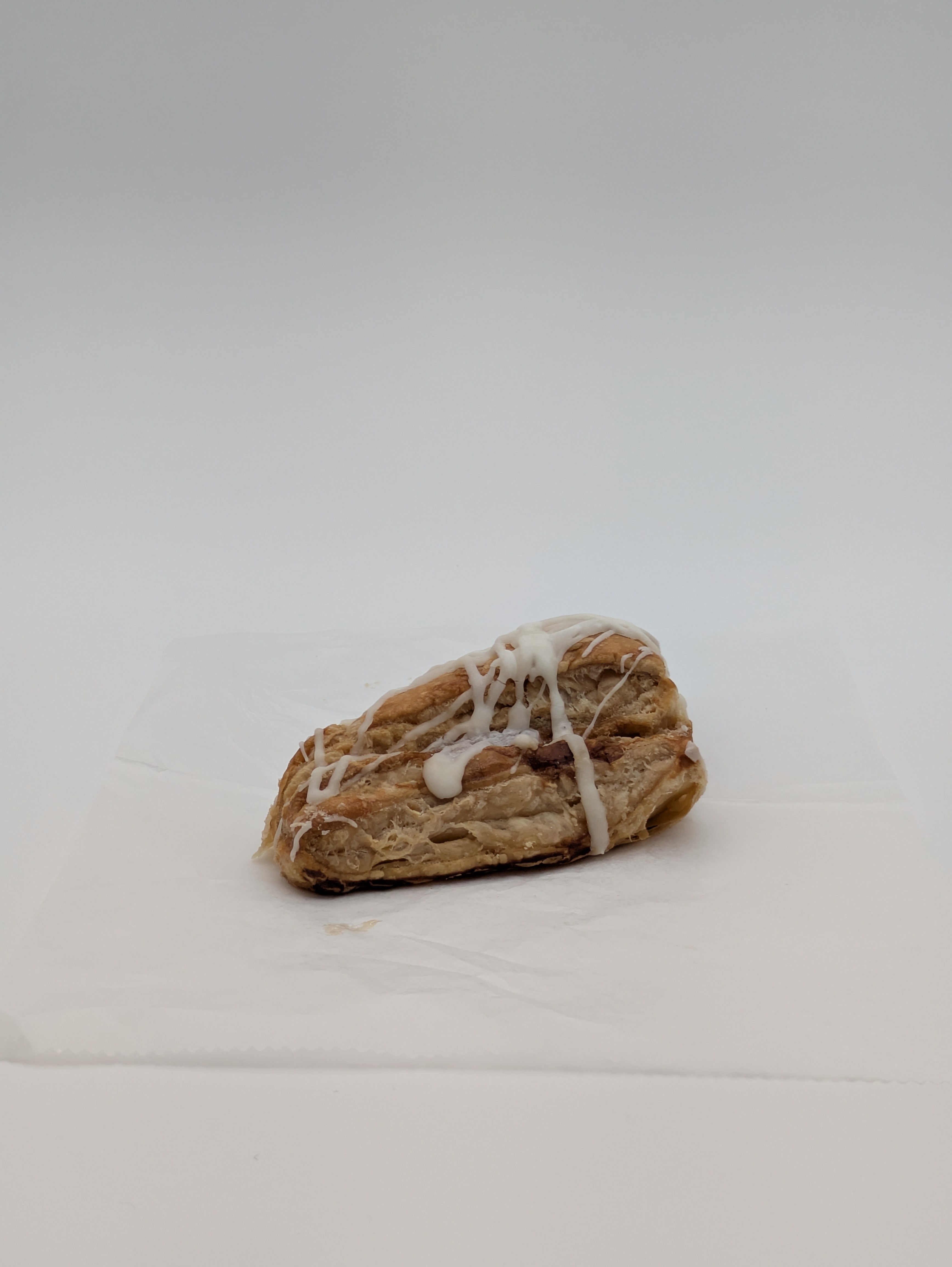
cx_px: 476
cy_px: 634
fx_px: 1869
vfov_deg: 37.5
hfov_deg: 28.6
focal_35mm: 51
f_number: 1.89
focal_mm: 5.43
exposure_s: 1/851
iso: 74
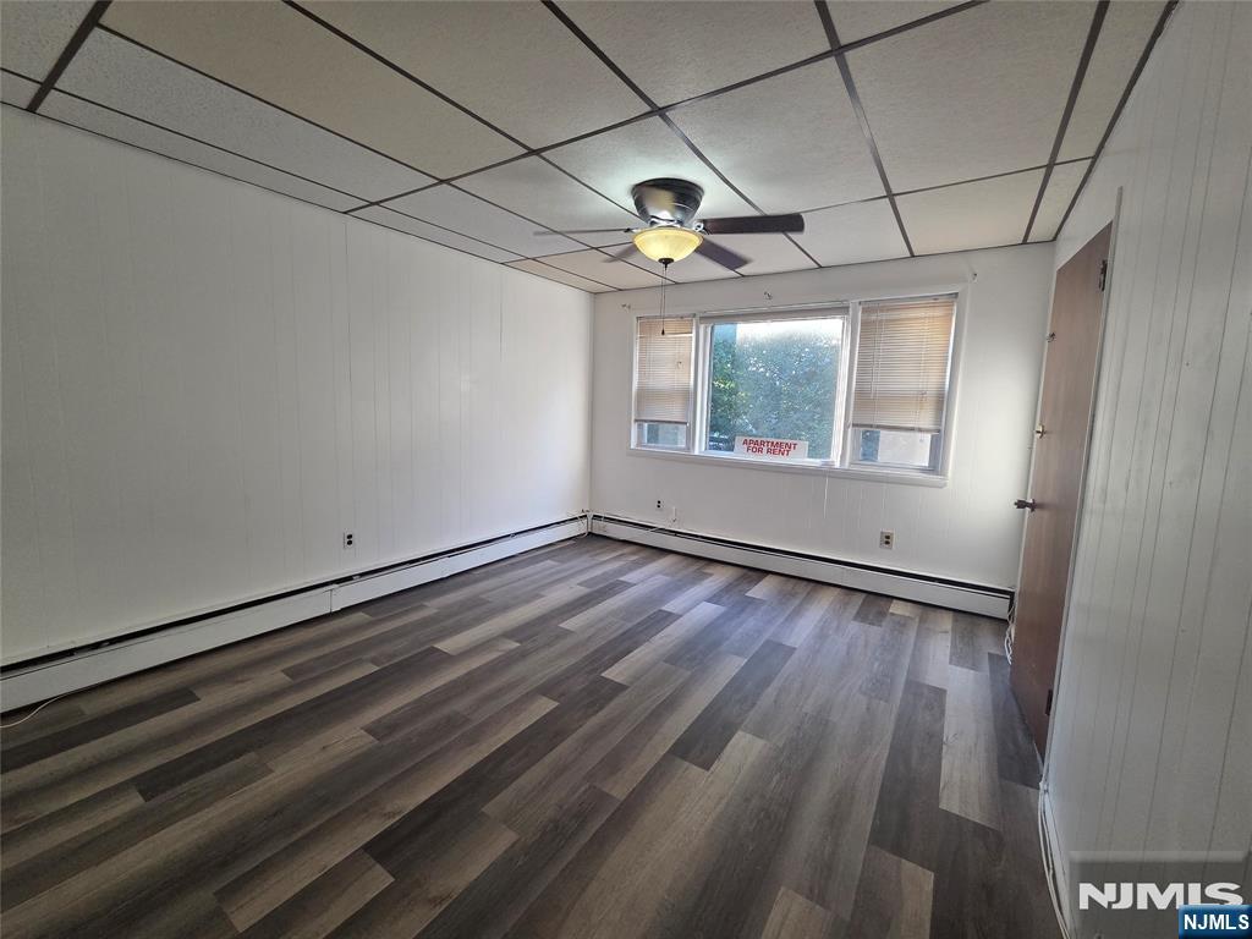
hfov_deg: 106.2
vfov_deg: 89.9
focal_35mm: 13
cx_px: 626
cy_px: 470
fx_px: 470
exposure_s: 1/120
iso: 200
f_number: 2.2
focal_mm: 2.2
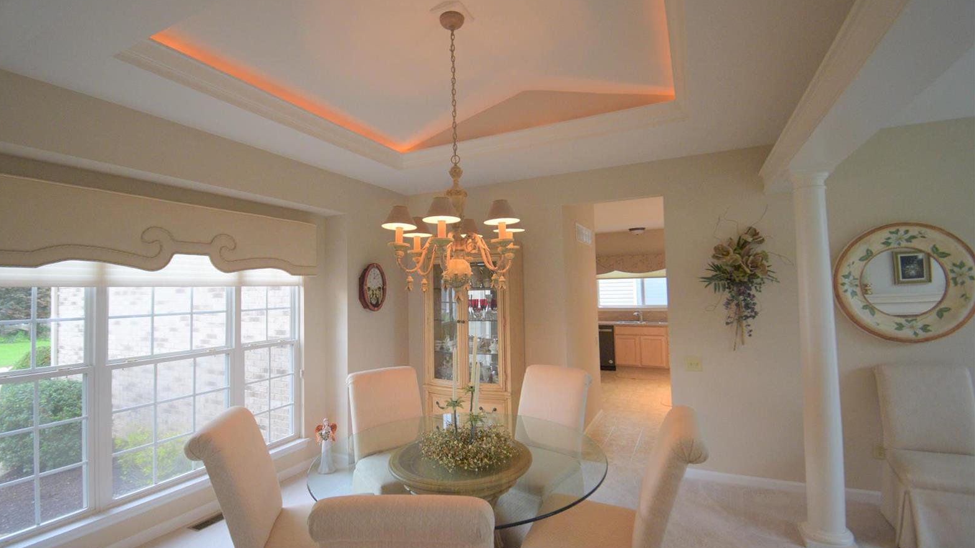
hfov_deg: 99.4
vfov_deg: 67.1
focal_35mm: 16
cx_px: 479
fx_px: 414
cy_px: 272
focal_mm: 10
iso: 900
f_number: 4.5
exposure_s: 1/60
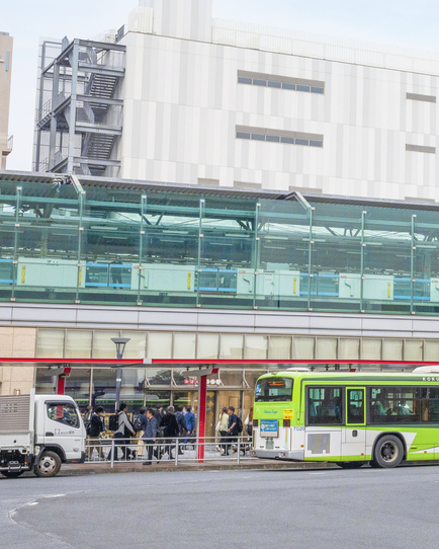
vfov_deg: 23.5
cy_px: 208
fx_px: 1315
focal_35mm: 81
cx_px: 590
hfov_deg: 17.6
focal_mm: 39
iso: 800
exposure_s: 1/1250
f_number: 13
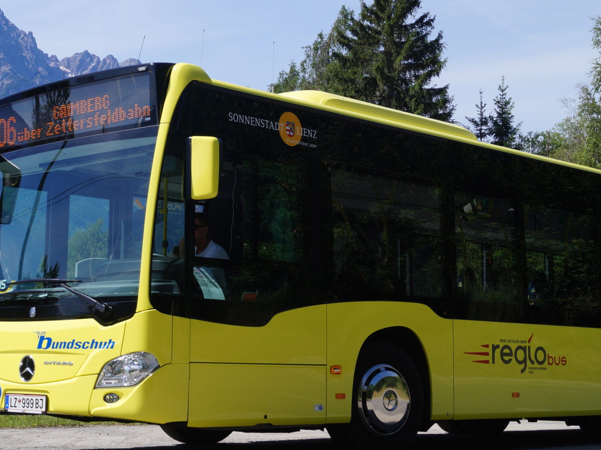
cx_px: 174
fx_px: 1181
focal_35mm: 68
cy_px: 133
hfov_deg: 28.3
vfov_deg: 21.5
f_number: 10
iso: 100
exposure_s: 1/125
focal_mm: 28
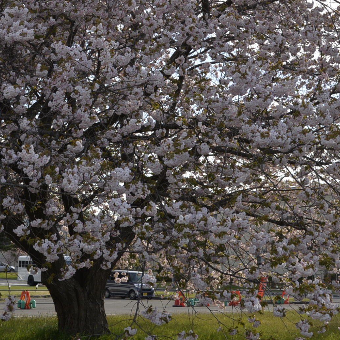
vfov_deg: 22.3
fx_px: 856
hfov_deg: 22.1
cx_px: 52
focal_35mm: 77
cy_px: 95
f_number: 8
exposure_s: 1/250
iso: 160
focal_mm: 31
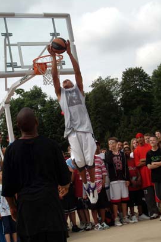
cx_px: 76
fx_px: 490
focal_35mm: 73
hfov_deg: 18.7
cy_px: 109
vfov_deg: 27.7
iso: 200
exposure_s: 1/500
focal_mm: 36
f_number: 11
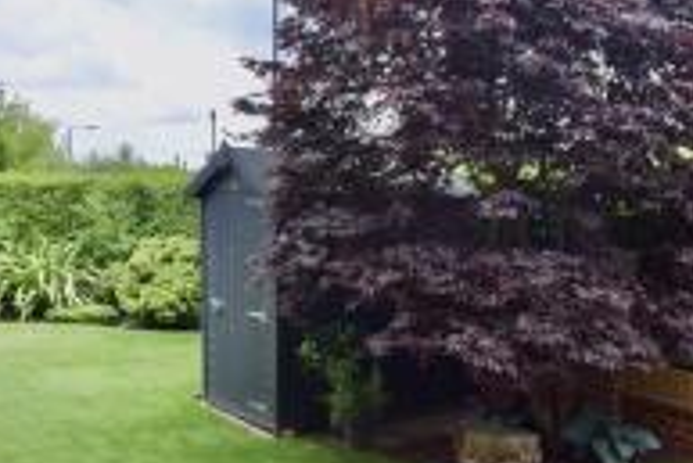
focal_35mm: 37
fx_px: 713
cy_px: 328
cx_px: 352
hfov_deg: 51.9
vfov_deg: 35.4
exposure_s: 1/250
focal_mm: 10
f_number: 8
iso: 280
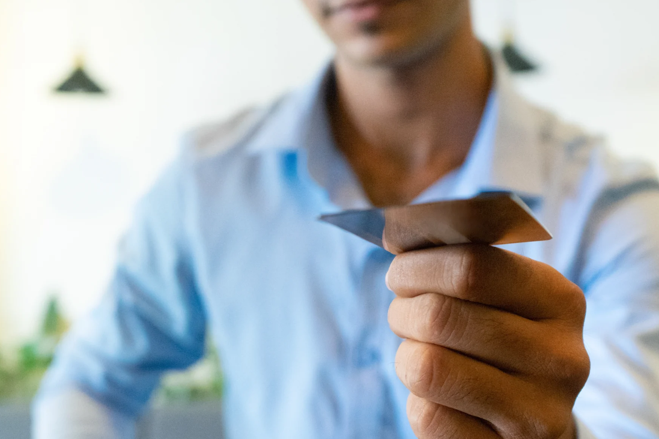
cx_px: 338
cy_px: 317
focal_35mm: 57
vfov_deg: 23.6
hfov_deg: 35.1
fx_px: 1043
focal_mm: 39
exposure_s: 1/100
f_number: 4
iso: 6400
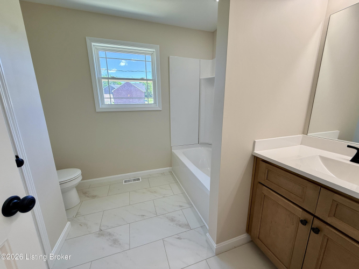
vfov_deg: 85.7
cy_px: 134
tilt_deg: -12.5
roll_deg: +0.7
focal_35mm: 14
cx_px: 180
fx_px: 145
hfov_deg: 102.1
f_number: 2.2
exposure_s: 1/120
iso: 80
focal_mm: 2.22
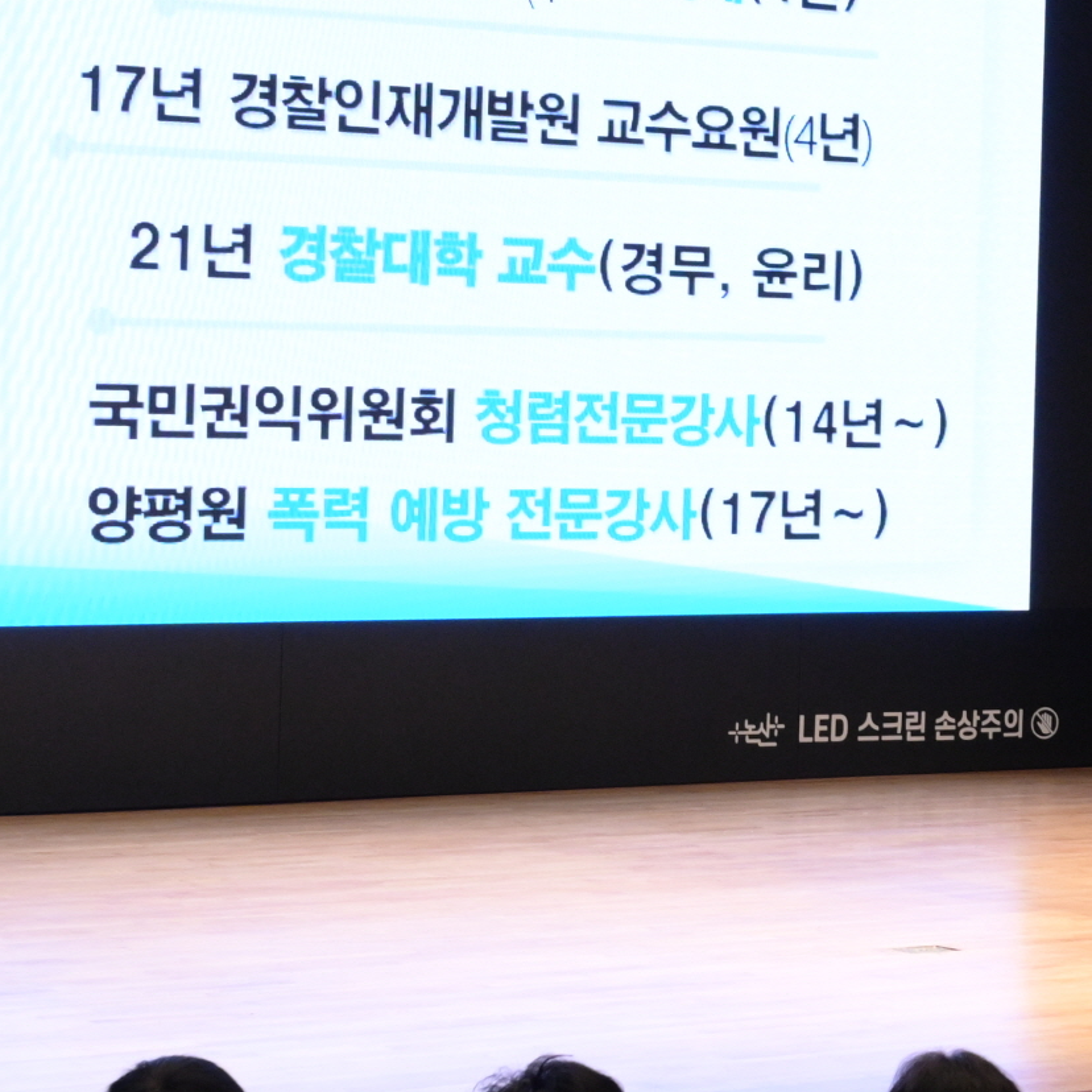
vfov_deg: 14.6
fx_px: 4247
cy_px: 346
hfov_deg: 14.2
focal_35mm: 119
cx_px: 1271
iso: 1600
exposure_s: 1/160
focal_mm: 29
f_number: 4.5
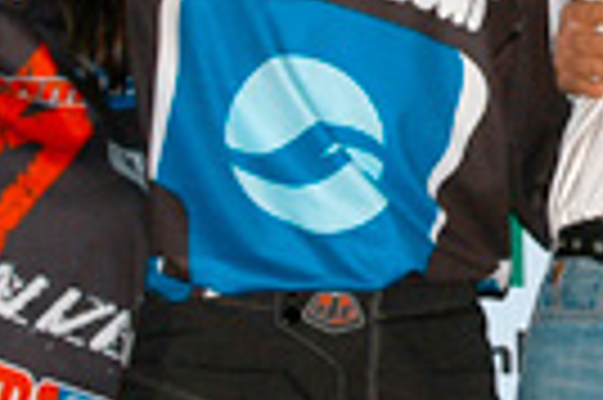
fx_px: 7880
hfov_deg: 4.4
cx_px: 729
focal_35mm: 471
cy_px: 2
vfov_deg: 2.9
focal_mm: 70
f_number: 3.5
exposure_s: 1/180
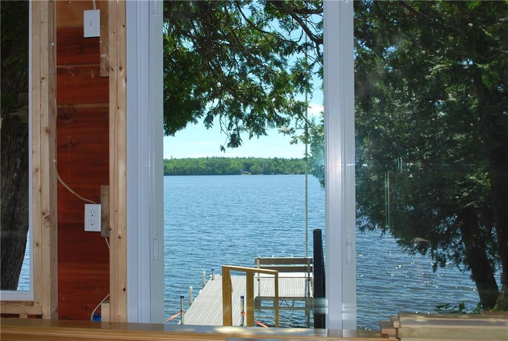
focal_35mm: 42
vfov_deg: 32.0
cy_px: 170
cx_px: 254
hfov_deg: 46.3
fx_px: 594
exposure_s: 1/200
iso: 100
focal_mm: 28
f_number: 6.3
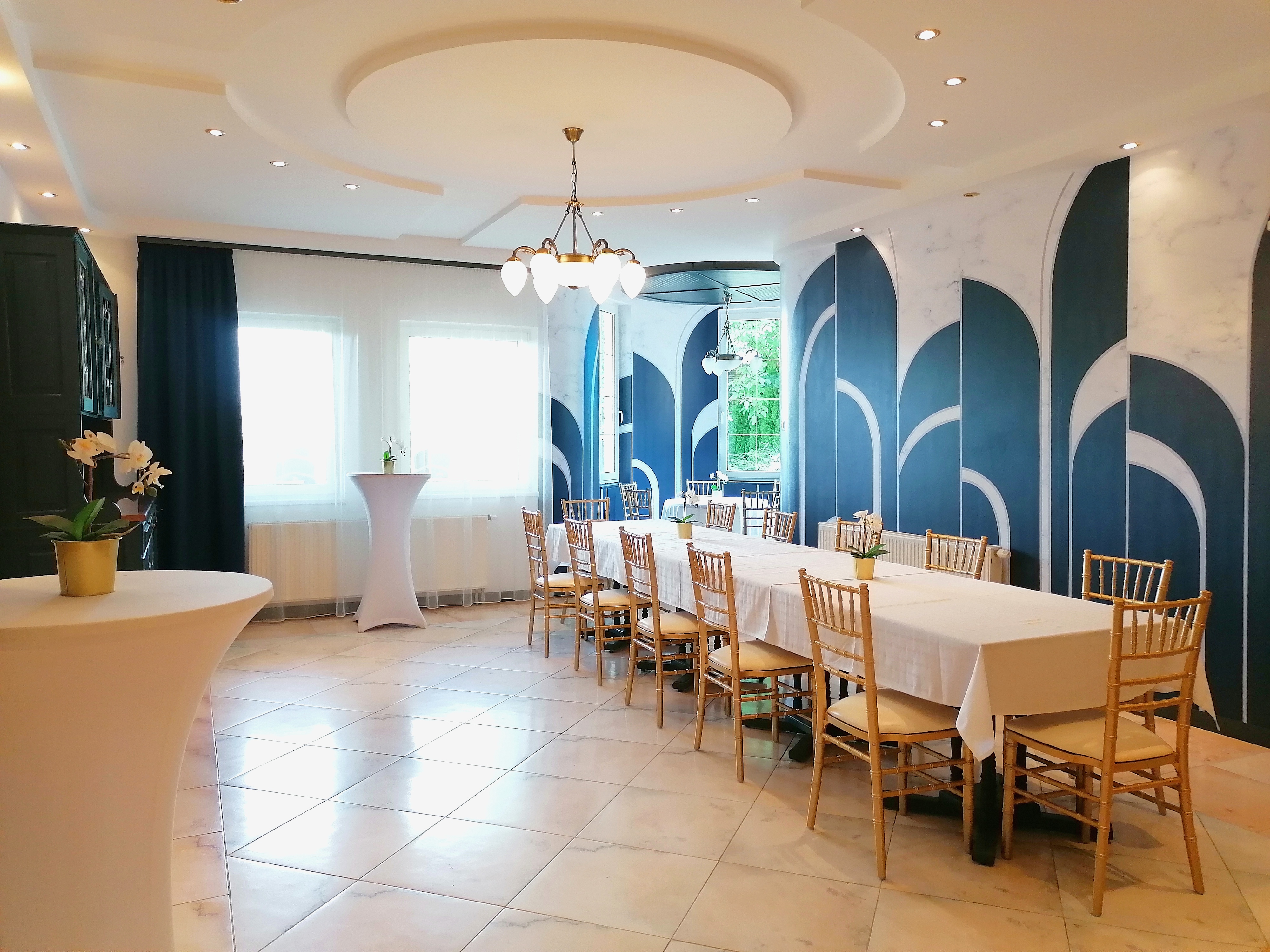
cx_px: 635
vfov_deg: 51.4
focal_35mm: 27
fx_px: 991
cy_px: 476
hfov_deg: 65.3
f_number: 1.8
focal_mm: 4.75
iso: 160
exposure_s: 1/50
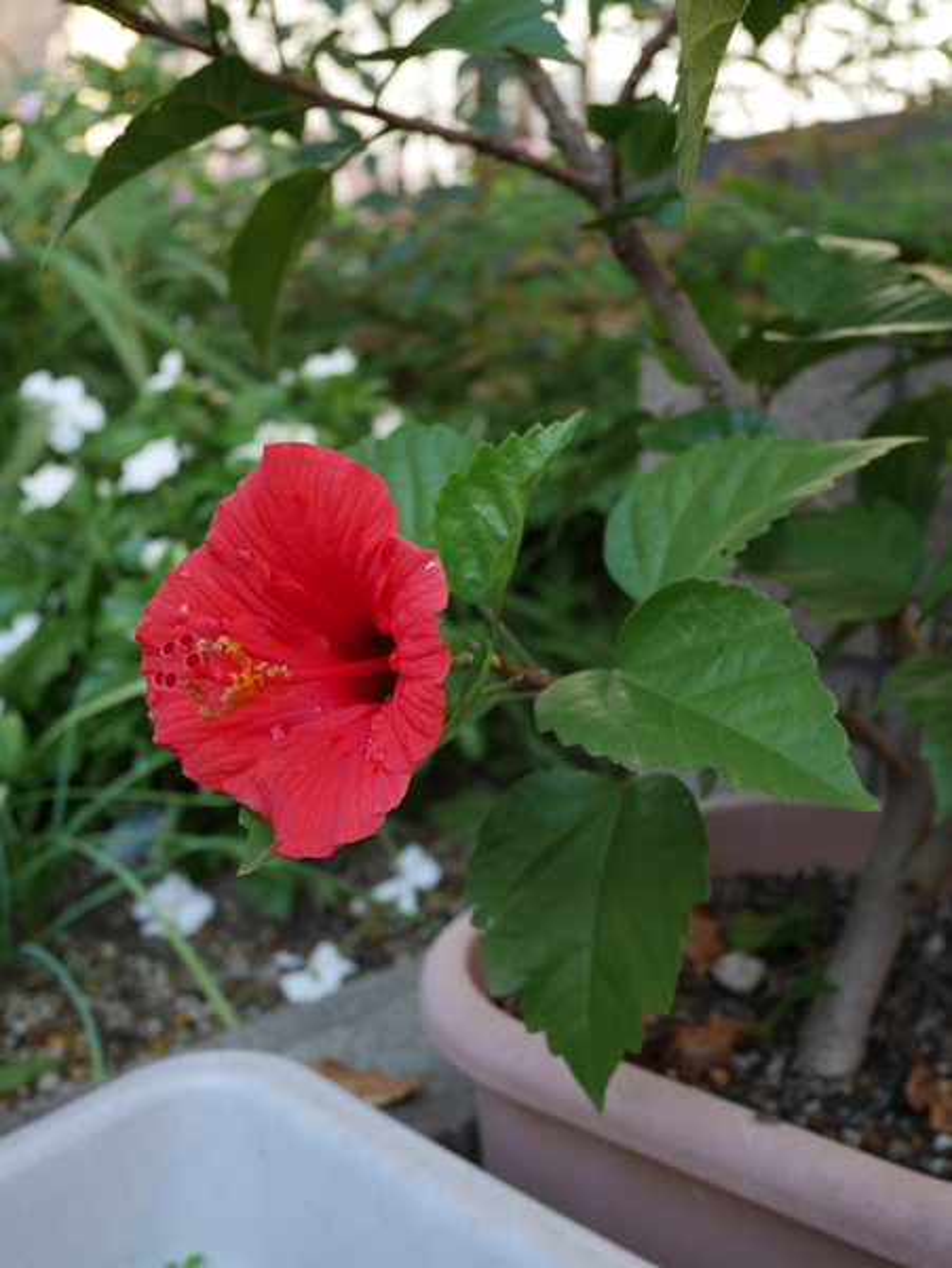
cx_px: 476
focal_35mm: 34
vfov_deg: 53.9
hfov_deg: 41.8
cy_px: 634
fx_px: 1245
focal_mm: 17
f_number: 4.1
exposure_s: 1/100
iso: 200
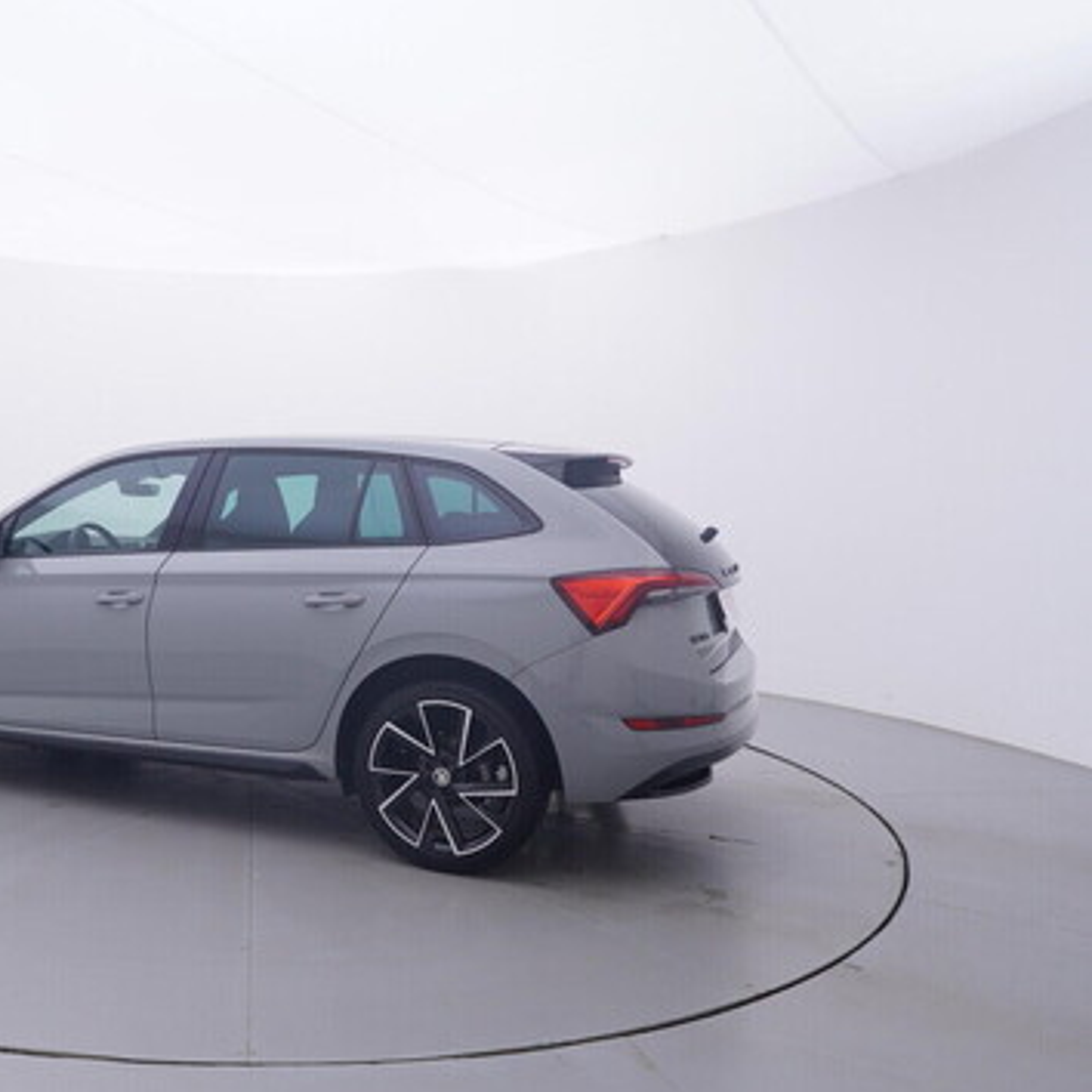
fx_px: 1059
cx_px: 248
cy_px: 560
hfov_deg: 51.8
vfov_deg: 54.6
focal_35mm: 30
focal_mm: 15
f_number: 5
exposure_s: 1/80
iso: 200
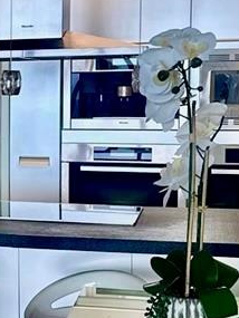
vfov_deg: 19.4
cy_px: 144
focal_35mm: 101
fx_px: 929
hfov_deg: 13.4
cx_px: -172
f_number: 1.78
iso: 125
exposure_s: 1/120
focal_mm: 6.86
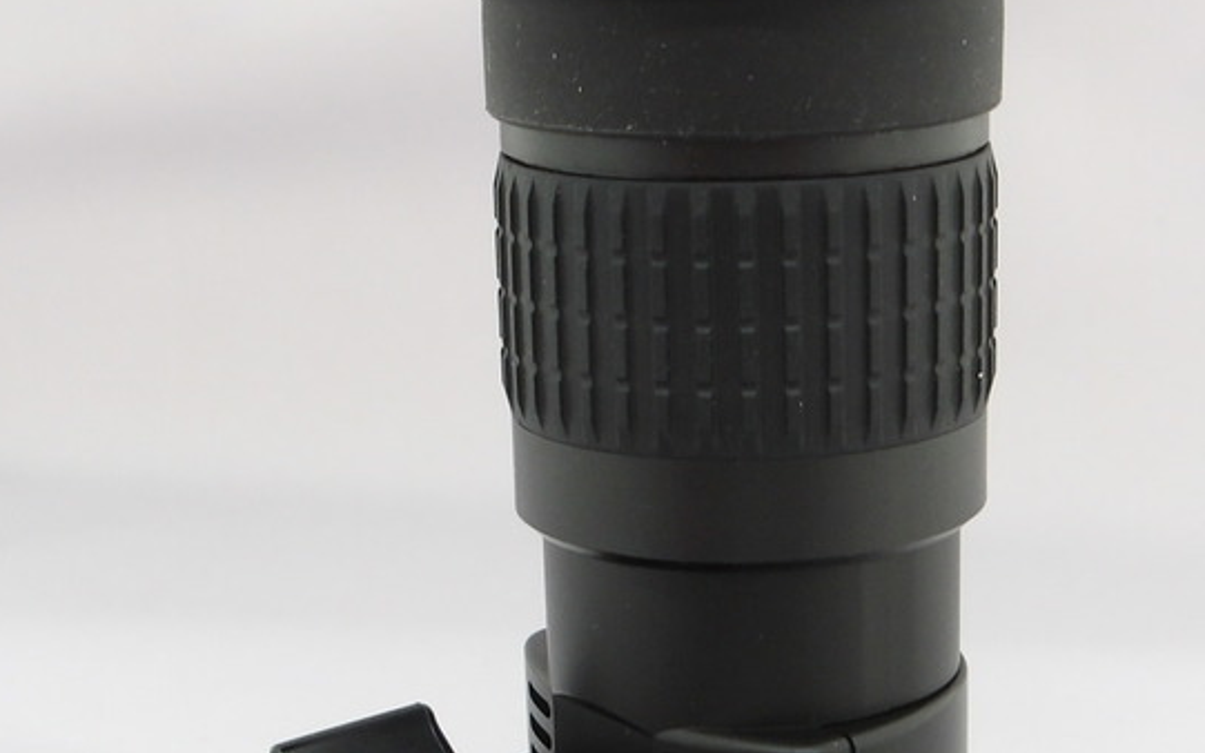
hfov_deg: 25.8
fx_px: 2627
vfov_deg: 16.3
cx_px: 688
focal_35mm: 80
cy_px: 528
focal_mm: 6.1
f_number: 3.3
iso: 200
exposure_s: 1/30
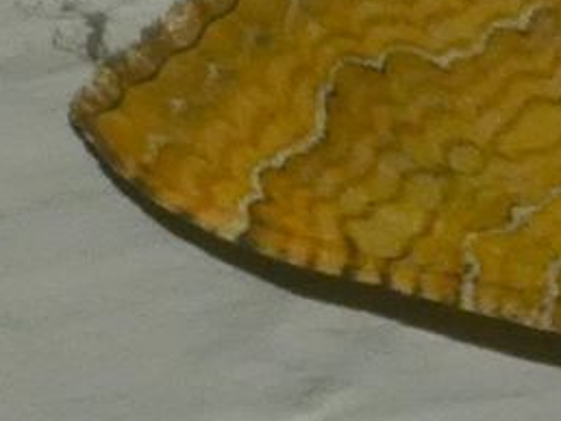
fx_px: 7884
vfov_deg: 3.1
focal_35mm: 486
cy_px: 178
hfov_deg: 4.1
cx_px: 749
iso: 80
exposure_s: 1/40
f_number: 5.4
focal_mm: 26.3
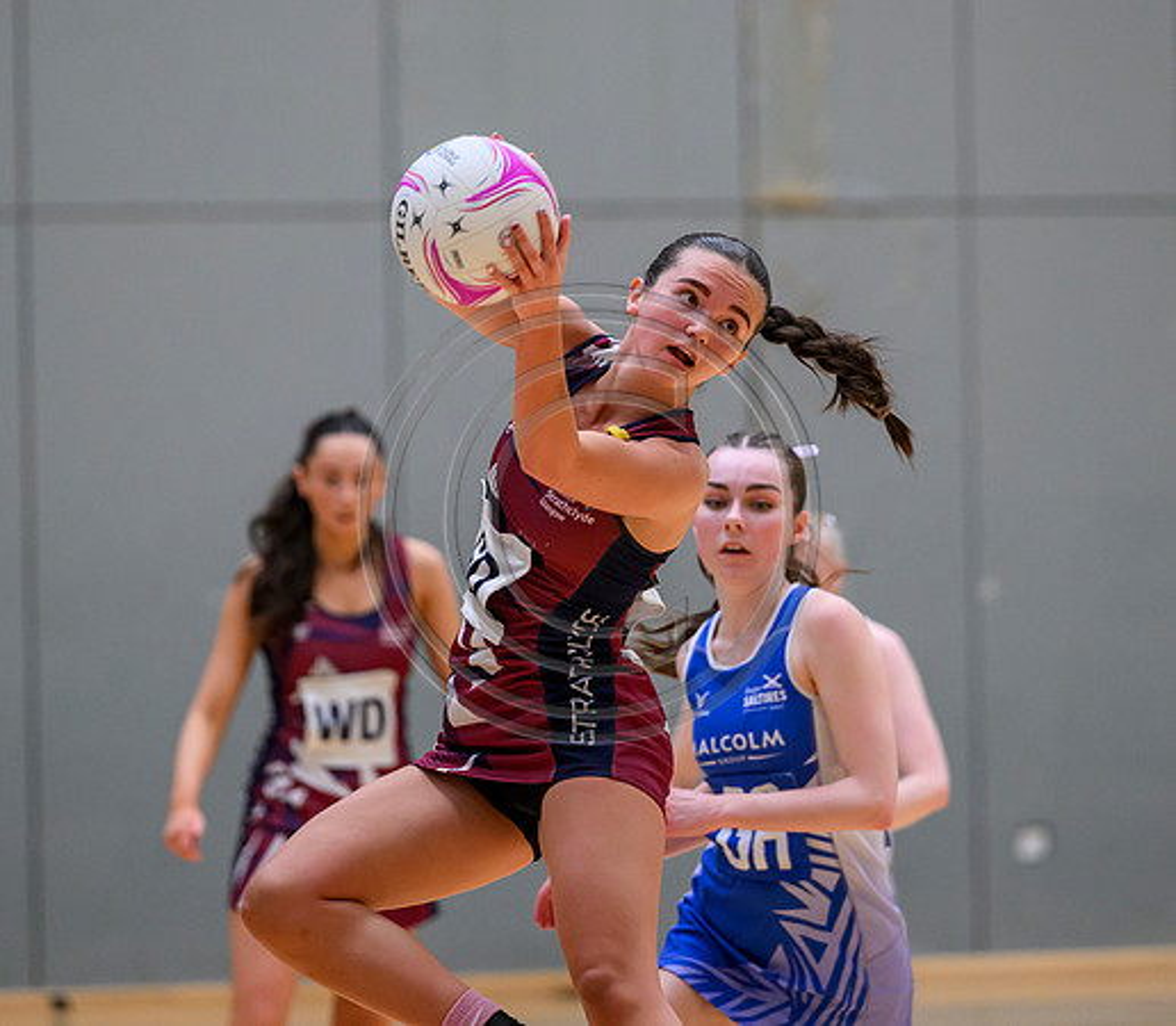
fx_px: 11411
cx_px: 606
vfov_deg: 5.1
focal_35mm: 316
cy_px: 347
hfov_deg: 5.9
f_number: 3.2
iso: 3200
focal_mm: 200
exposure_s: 1/1600
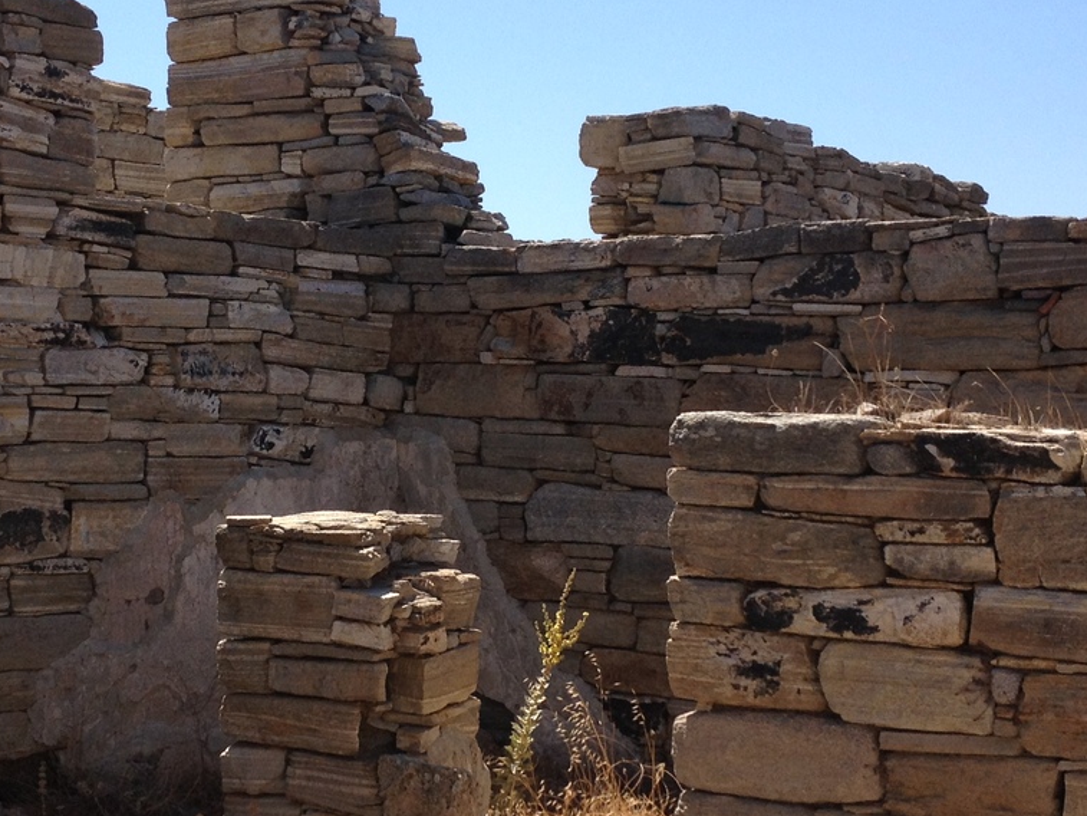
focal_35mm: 74
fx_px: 2324
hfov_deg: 26.3
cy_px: 486
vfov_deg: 19.9
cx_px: 447
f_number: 2.4
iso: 50
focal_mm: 4.28
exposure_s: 1/1623
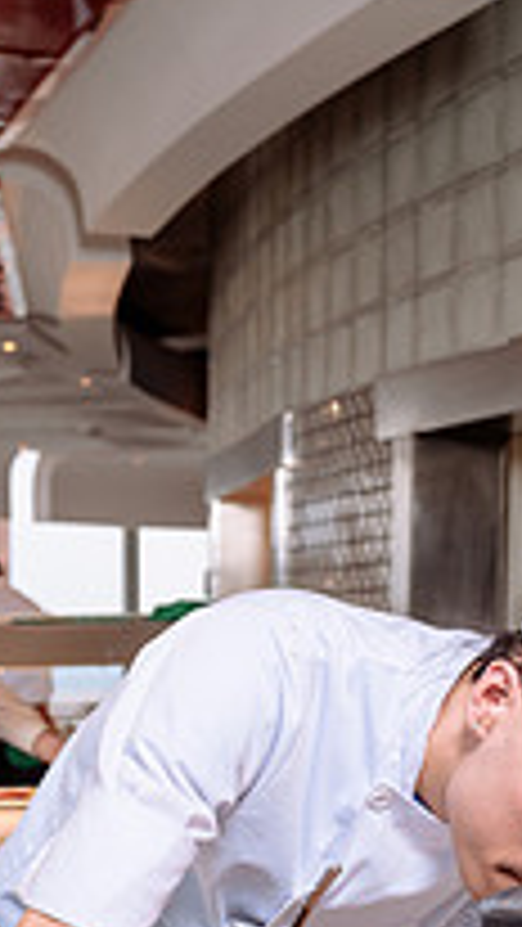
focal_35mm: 78
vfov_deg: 26.2
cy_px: 844
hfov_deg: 15.1
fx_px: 1918
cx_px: -58
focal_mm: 26.5
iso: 100
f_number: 4
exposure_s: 1/80
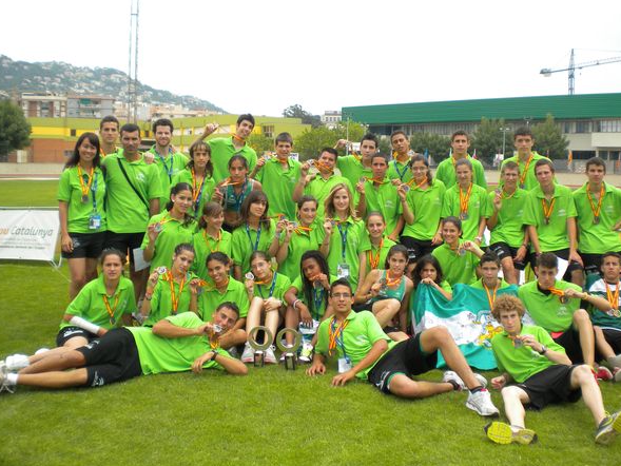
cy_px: 216
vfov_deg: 37.7
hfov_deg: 48.9
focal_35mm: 38
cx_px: 329
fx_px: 682
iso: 113
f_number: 4.6
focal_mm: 6.3
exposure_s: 1/506
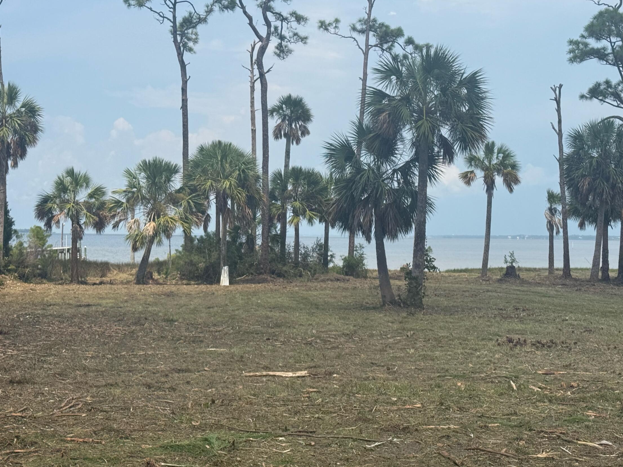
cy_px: 228
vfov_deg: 22.6
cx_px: 292
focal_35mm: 65
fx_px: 1170
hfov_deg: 29.8
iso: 64
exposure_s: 1/6536
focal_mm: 6.76
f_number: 1.78
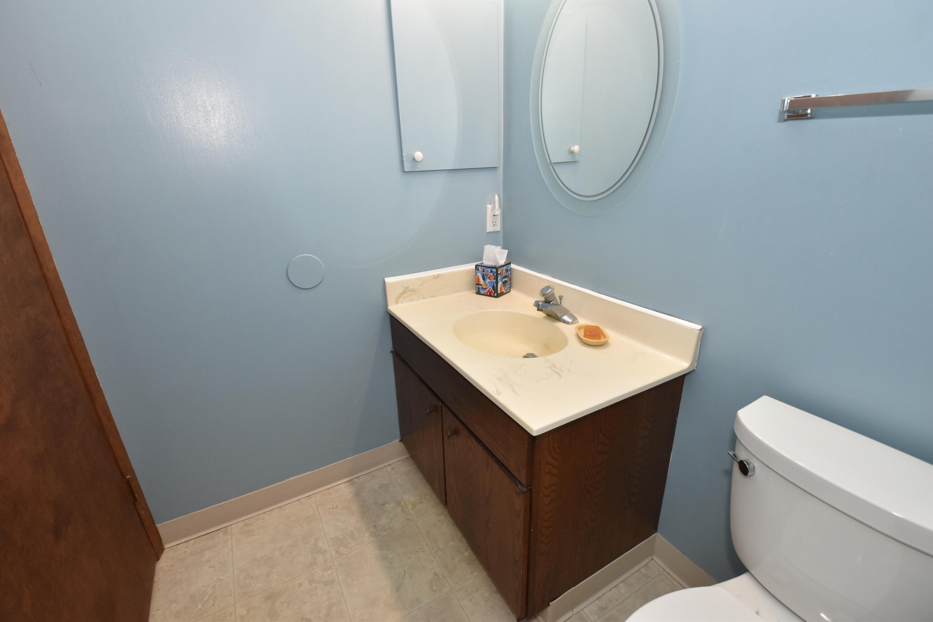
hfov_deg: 100.4
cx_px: 466
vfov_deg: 77.3
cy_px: 311
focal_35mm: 15
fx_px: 389
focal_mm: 10
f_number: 7.1
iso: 800
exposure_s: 1/60
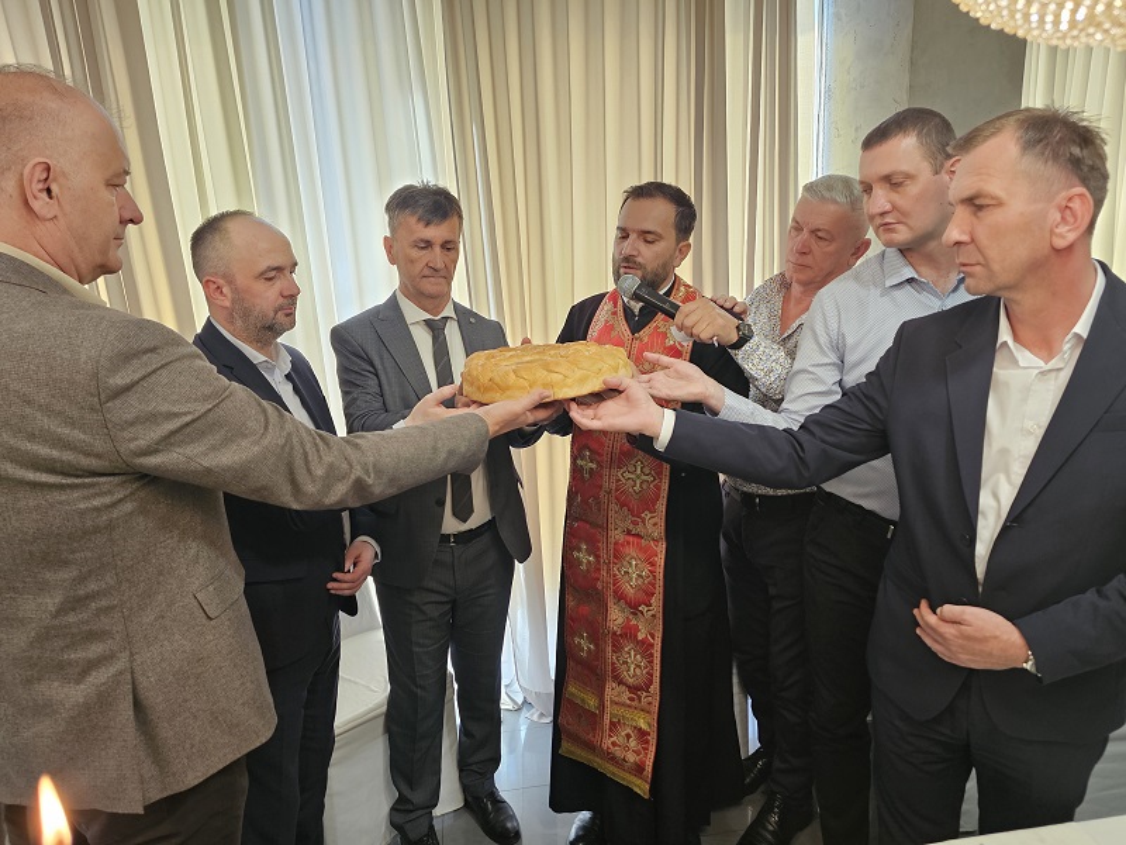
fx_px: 748
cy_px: 422
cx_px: 563
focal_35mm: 23
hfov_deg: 73.9
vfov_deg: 58.9
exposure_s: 1/120
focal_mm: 6.3
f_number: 1.7
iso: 320
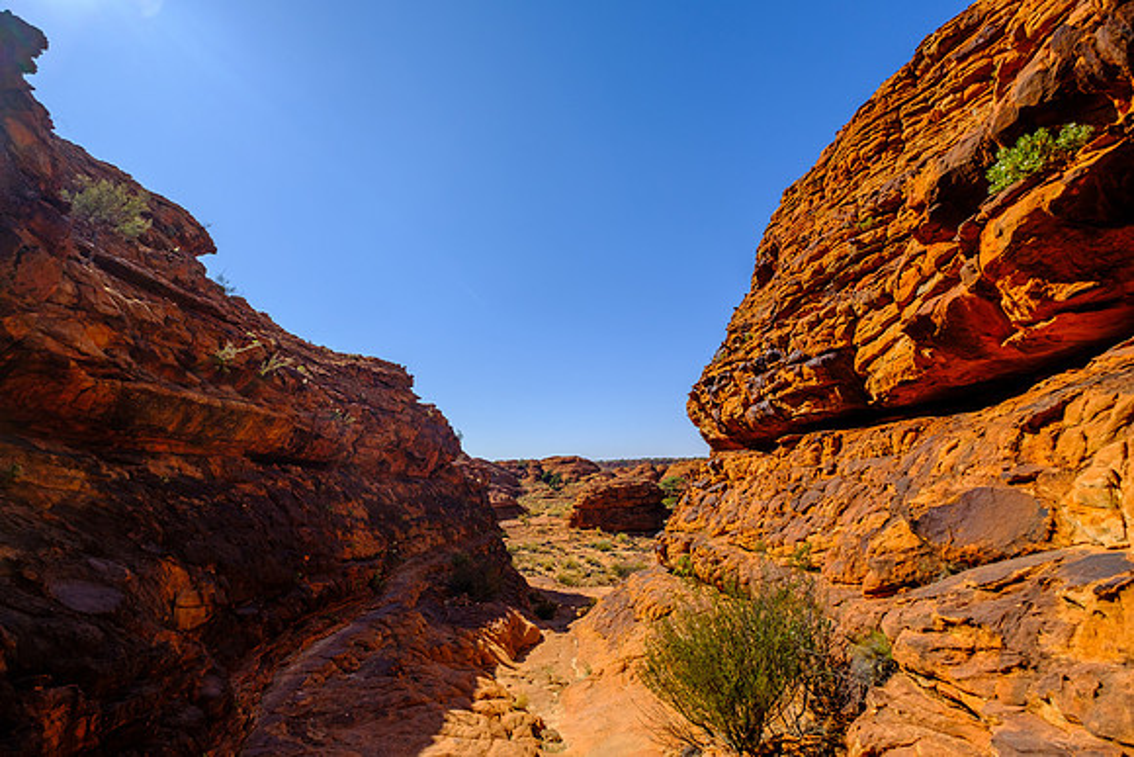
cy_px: 378
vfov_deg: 77.4
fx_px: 473
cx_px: 567
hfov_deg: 100.4
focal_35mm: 15
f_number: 4
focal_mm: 10
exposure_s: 1/2200
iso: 200
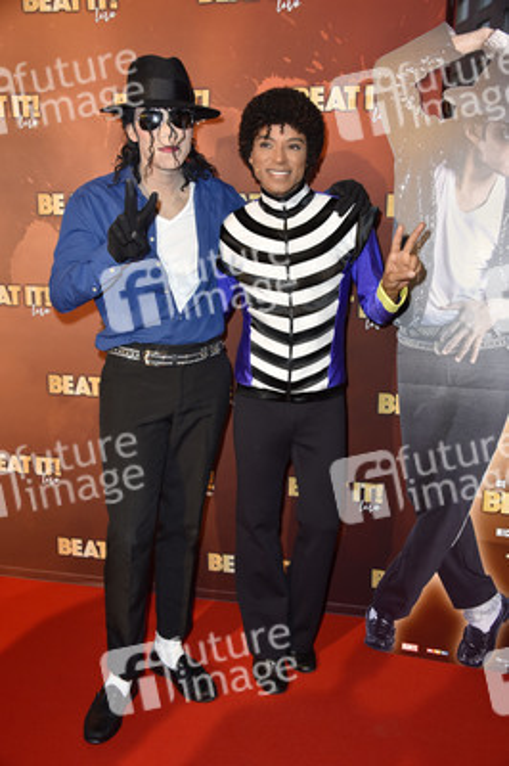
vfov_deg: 53.2
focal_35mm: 36
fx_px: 765
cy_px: 383
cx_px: 254
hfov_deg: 36.8
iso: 400
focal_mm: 36
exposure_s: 1/160
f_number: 5.6
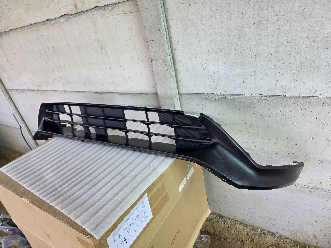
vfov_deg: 58.9
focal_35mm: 23
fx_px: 220
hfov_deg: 73.9
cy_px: 124
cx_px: 166
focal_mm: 6.3
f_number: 1.7
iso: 100
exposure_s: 1/180
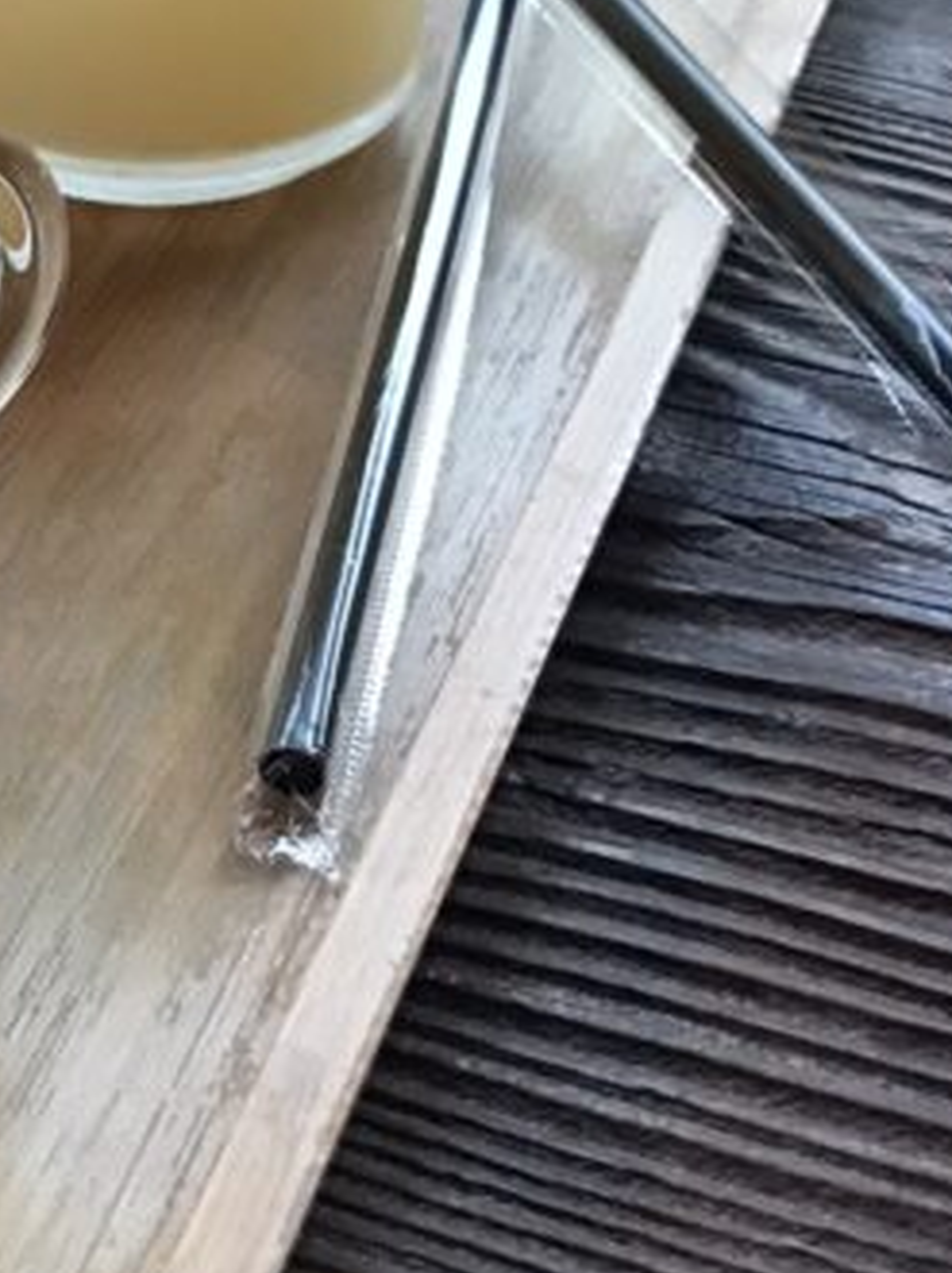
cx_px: -409
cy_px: 35
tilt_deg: -27.4
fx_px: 3194
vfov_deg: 21.8
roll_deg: +2.7
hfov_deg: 15.8
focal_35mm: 87
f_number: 1.8
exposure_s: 1/15
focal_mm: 3.99
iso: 64
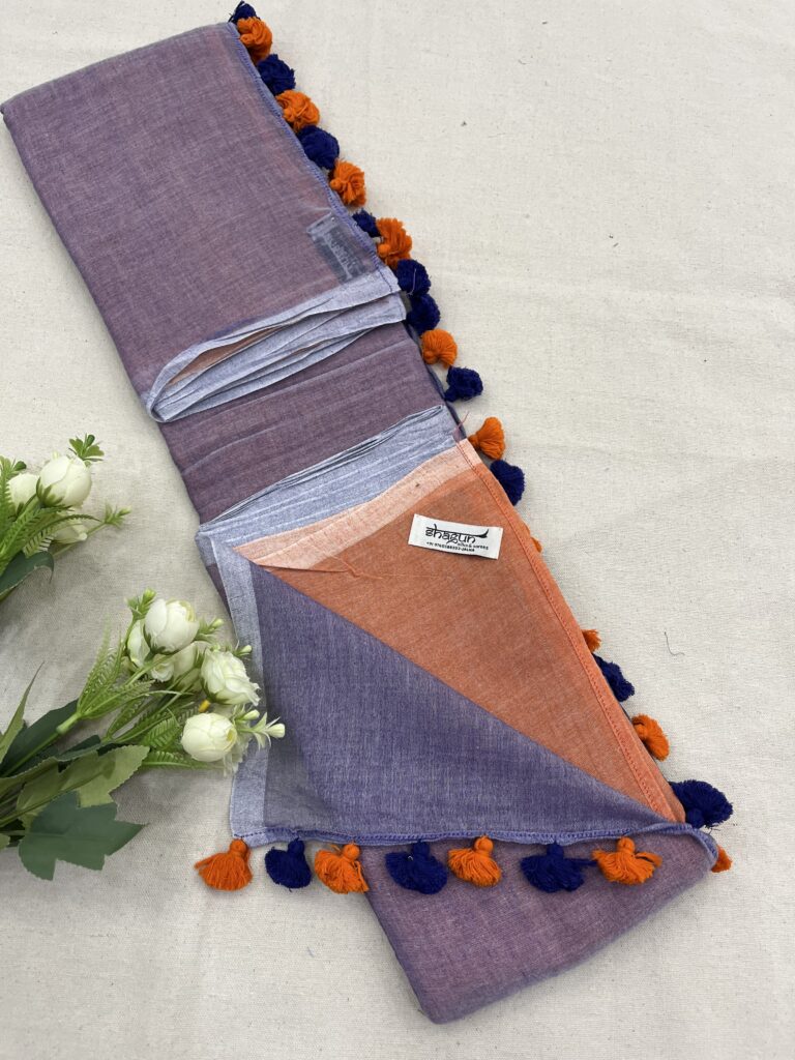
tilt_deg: -72.3
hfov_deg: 53.1
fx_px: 796
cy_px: 530
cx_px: 398
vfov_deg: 67.3
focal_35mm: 26
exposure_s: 1/100
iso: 125
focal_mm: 5.1
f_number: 1.6
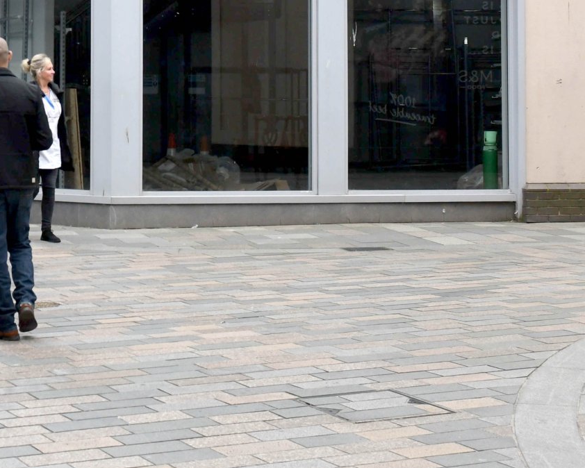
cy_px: -4
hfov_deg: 20.4
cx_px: -82
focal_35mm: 89
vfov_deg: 16.9
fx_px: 1541
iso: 800
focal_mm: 26
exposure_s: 1/1000
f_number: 5.6
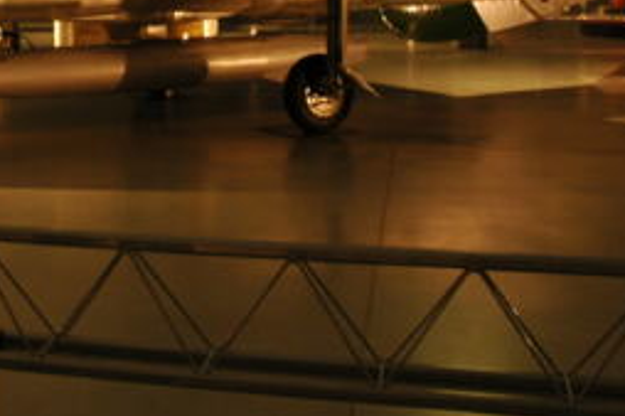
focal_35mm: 68
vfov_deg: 19.1
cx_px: 12
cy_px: -48
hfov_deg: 28.0
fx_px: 1180
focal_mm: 18
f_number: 6.3
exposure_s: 1/13
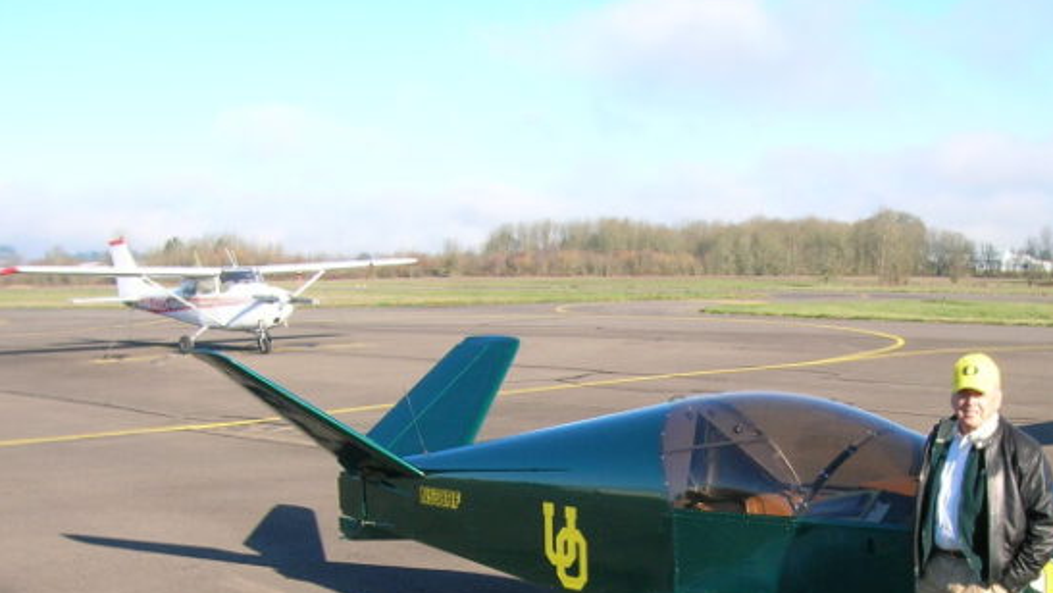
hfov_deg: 39.5
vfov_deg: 22.5
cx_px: 674
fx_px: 1452
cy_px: 542
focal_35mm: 52
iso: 71
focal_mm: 5.7
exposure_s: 1/232
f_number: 4.9
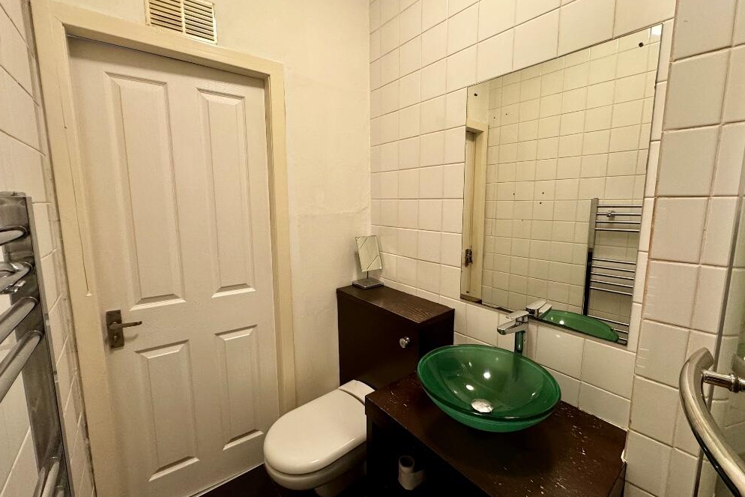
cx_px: 378
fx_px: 310
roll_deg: +0.6
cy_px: 243
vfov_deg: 77.3
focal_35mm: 15
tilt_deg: -7.8
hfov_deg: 100.4
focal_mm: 2.22
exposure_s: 1/50
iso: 200
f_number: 2.2
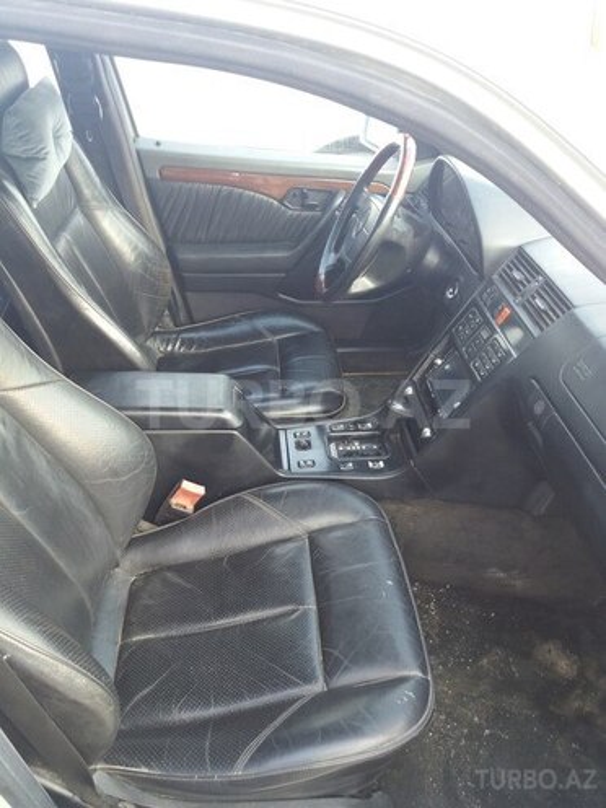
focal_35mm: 28
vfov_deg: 63.4
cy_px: 404
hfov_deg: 49.7
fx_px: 654
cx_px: 303
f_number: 1.9
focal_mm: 3.7
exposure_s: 1/30
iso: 80
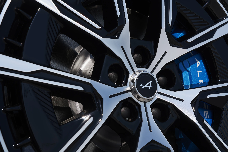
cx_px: 114
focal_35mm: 59
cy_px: 76
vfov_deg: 23.0
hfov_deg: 33.9
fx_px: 374
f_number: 11
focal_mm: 59
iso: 200
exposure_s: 1/500
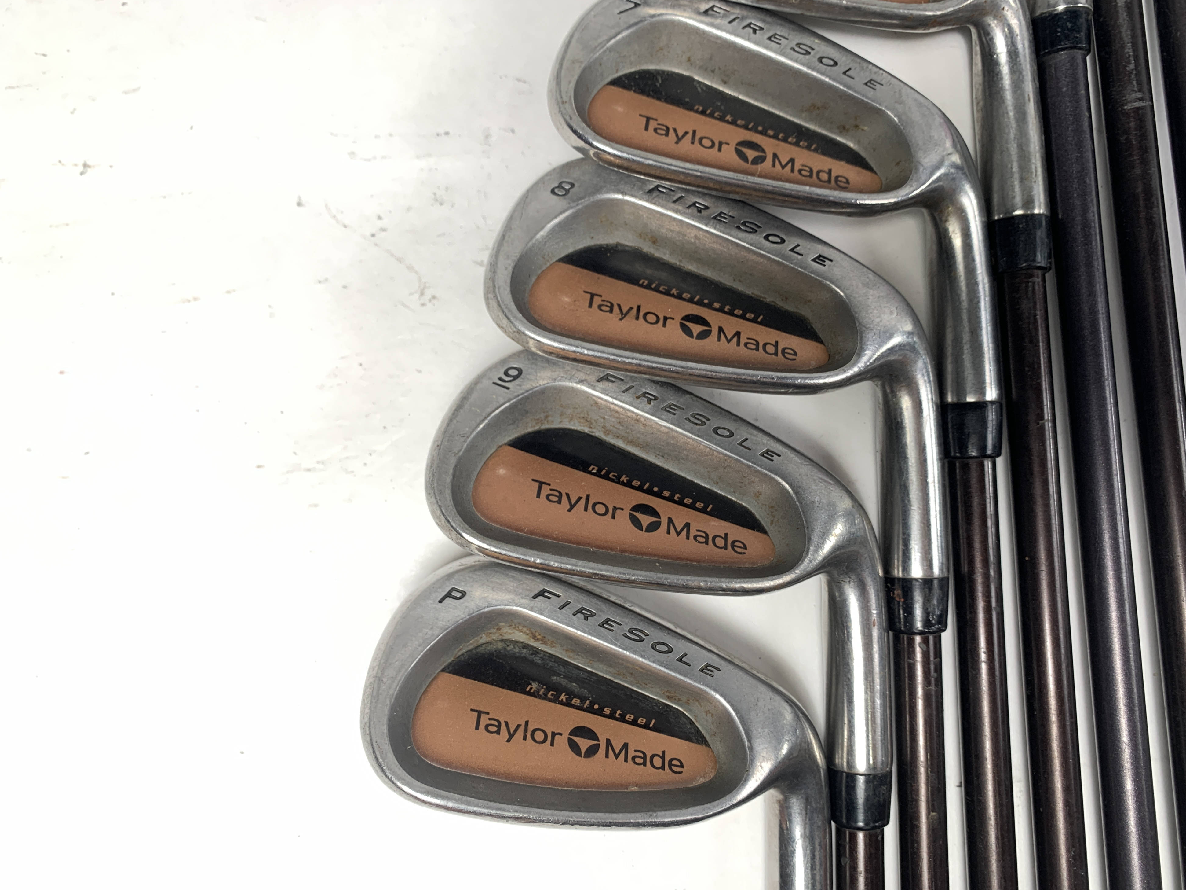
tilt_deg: -87.0
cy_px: 439
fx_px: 925
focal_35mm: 27
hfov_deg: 65.3
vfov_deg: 51.4
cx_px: 611
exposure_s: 1/120
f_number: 1.8
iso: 40
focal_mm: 4.25
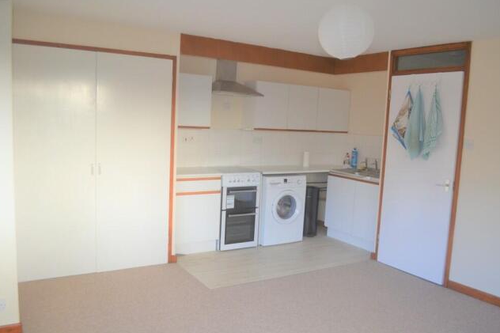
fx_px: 389
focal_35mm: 28
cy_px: 170
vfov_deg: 46.4
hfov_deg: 65.5
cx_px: 252
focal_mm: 18
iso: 400
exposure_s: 1/125
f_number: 4
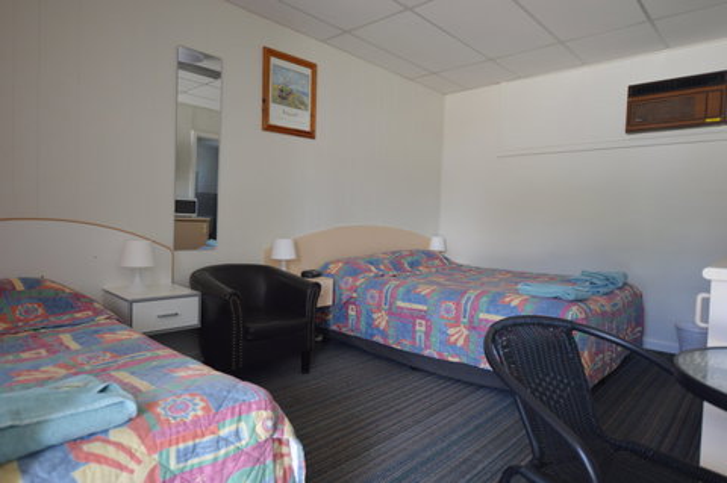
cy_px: 242
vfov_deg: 59.4
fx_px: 424
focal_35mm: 21
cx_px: 364
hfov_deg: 81.3
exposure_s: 1/60
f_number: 4
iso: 400
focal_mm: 14
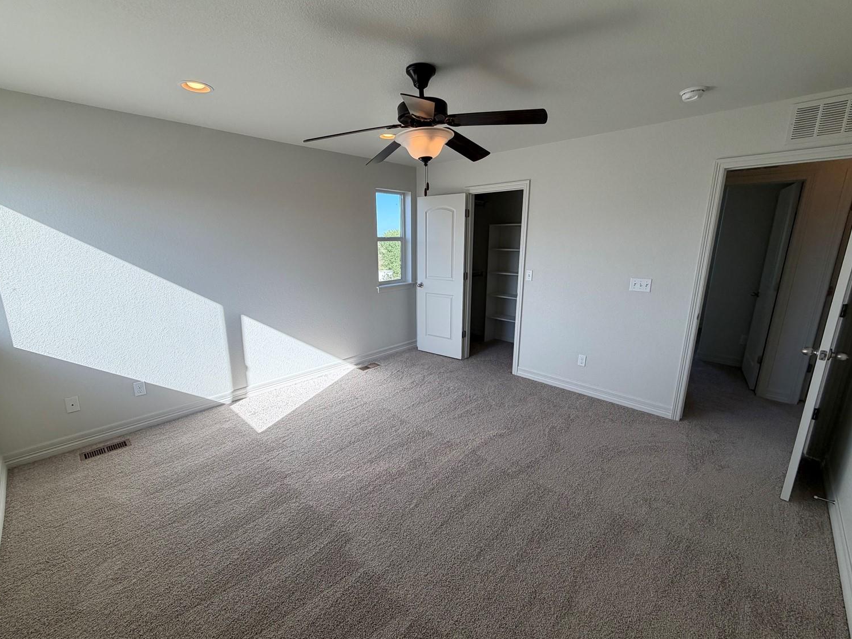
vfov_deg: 81.8
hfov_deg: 98.2
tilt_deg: -12.8
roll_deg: +0.7
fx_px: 369
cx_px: 423
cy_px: 323
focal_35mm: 15
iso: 64
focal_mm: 2.22
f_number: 2.2
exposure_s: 1/232
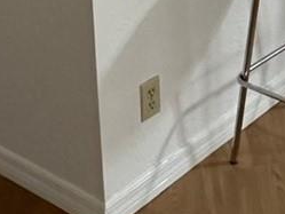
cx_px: 355
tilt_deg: -7.6
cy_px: -204
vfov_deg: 14.0
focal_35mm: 90
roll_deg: -0.5
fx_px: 741
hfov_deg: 20.2
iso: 320
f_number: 2.2
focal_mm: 2.22
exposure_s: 1/60
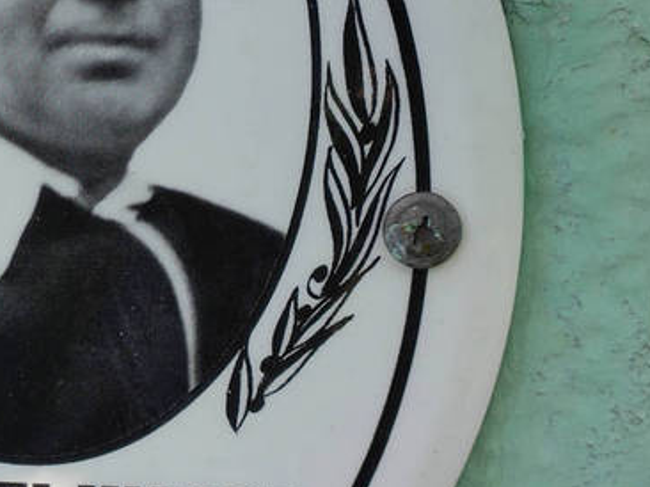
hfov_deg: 25.8
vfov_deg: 21.0
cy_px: 212
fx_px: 1314
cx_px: -53
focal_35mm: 70
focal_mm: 4.7
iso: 50
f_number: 1.79
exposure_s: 1/214
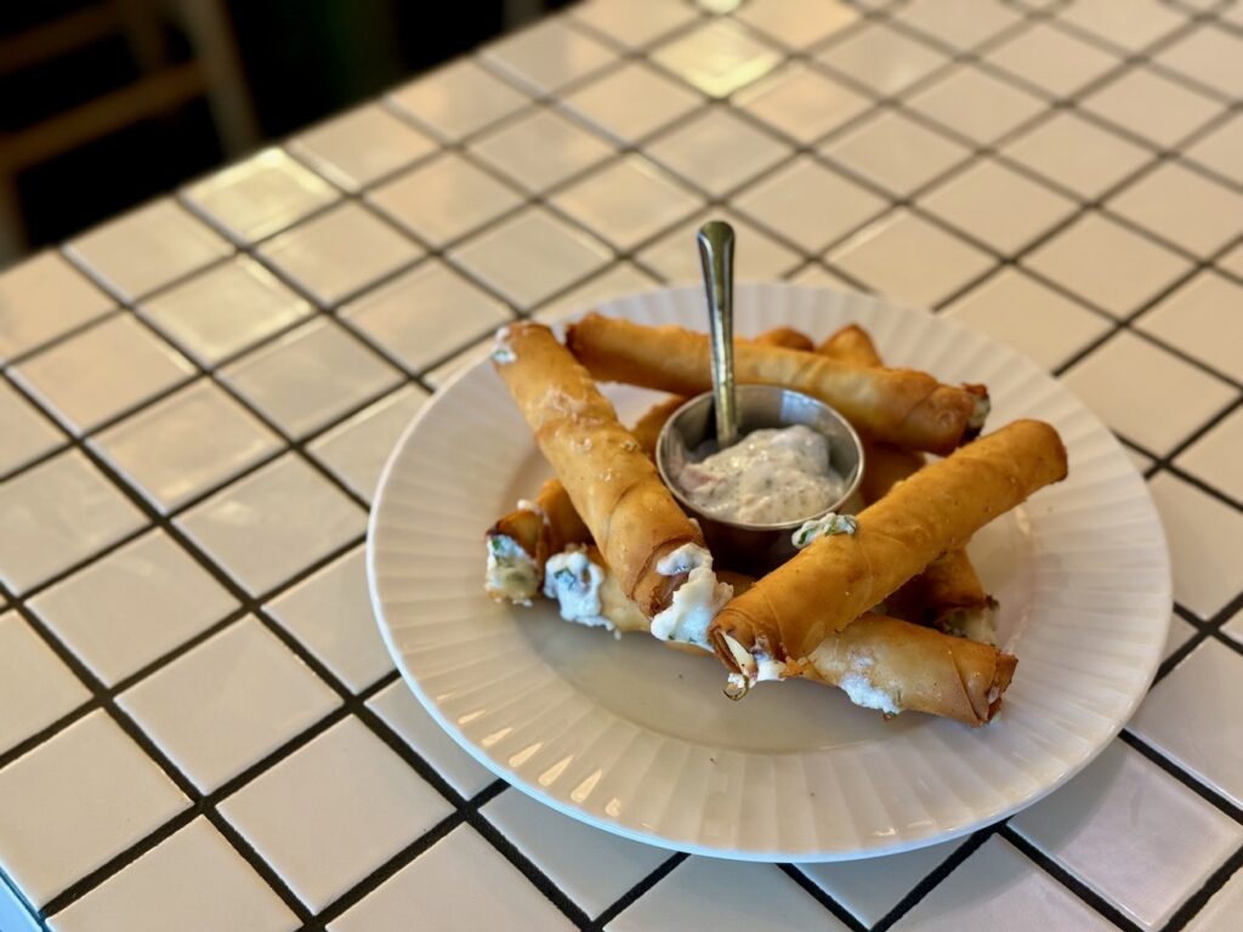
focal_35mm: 48
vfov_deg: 30.3
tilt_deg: -43.3
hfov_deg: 39.7
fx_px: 1724
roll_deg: -0.5
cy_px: 466
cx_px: 622
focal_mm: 6.76
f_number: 1.78
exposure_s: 1/50
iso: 250
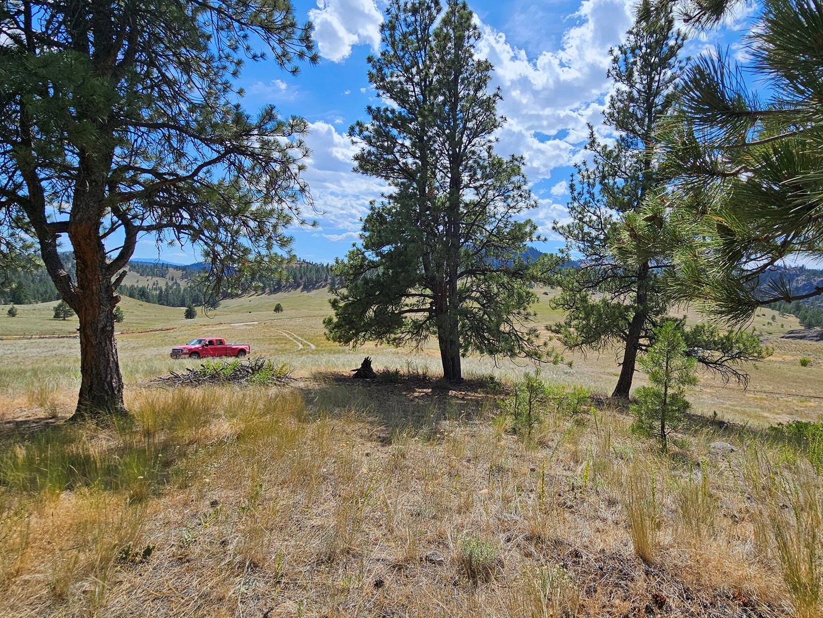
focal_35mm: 17
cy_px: 299
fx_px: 404
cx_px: 457
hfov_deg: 90.7
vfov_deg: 74.7
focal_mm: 2.2
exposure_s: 1/2490
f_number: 2.2
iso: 50
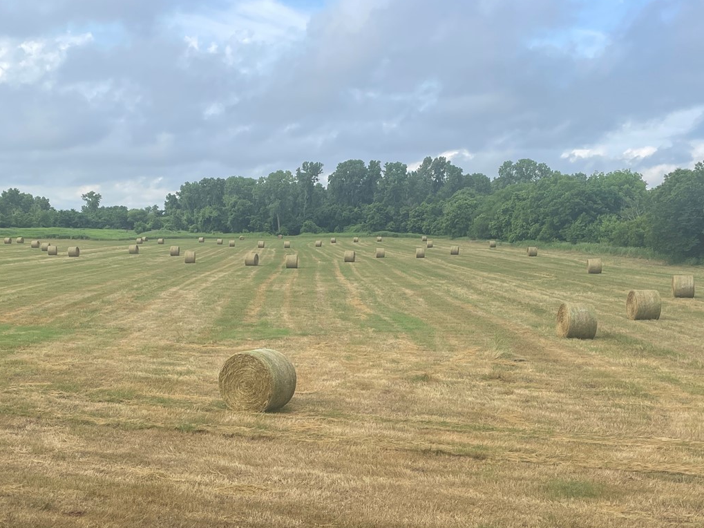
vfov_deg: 29.6
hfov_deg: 38.8
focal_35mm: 49
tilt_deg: -5.6
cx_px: 295
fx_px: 996
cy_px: 323
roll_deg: +0.4
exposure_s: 1/2353
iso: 32
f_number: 1.6
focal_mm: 4.2
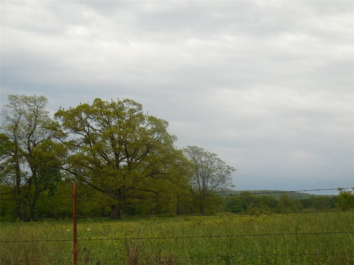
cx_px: 177
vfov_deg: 24.0
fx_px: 624
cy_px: 132
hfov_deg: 31.7
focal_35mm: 61
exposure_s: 1/400
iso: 125
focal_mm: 11
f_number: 4.5
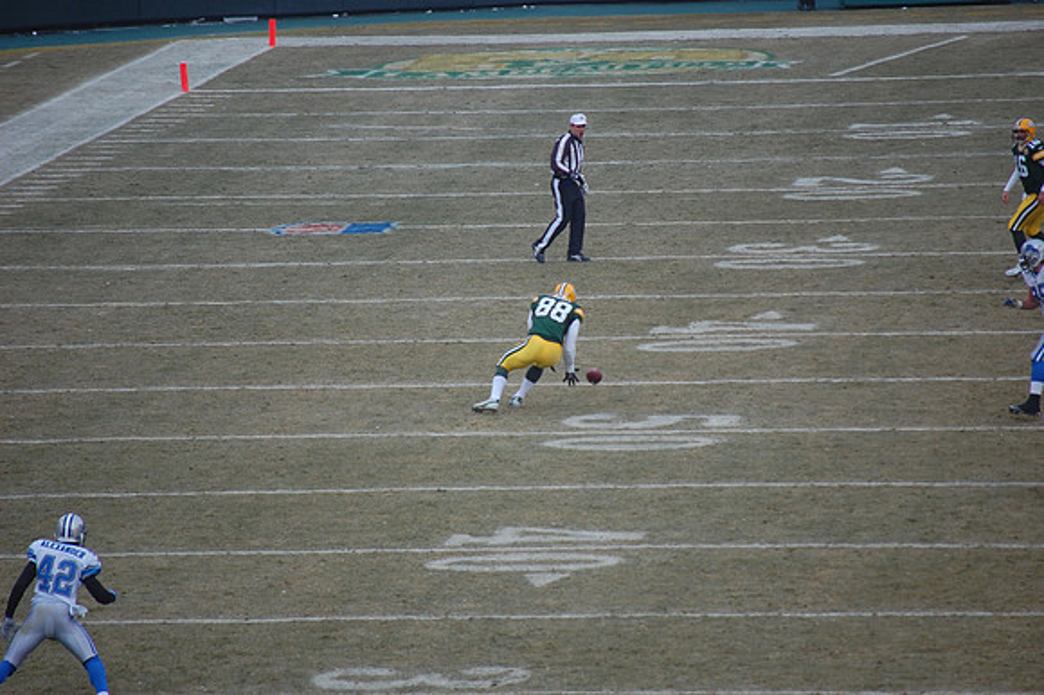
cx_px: 522
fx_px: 8695
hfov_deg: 6.9
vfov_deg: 4.6
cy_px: 348
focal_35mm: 300
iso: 400
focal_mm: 200
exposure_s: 1/640
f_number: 5.6
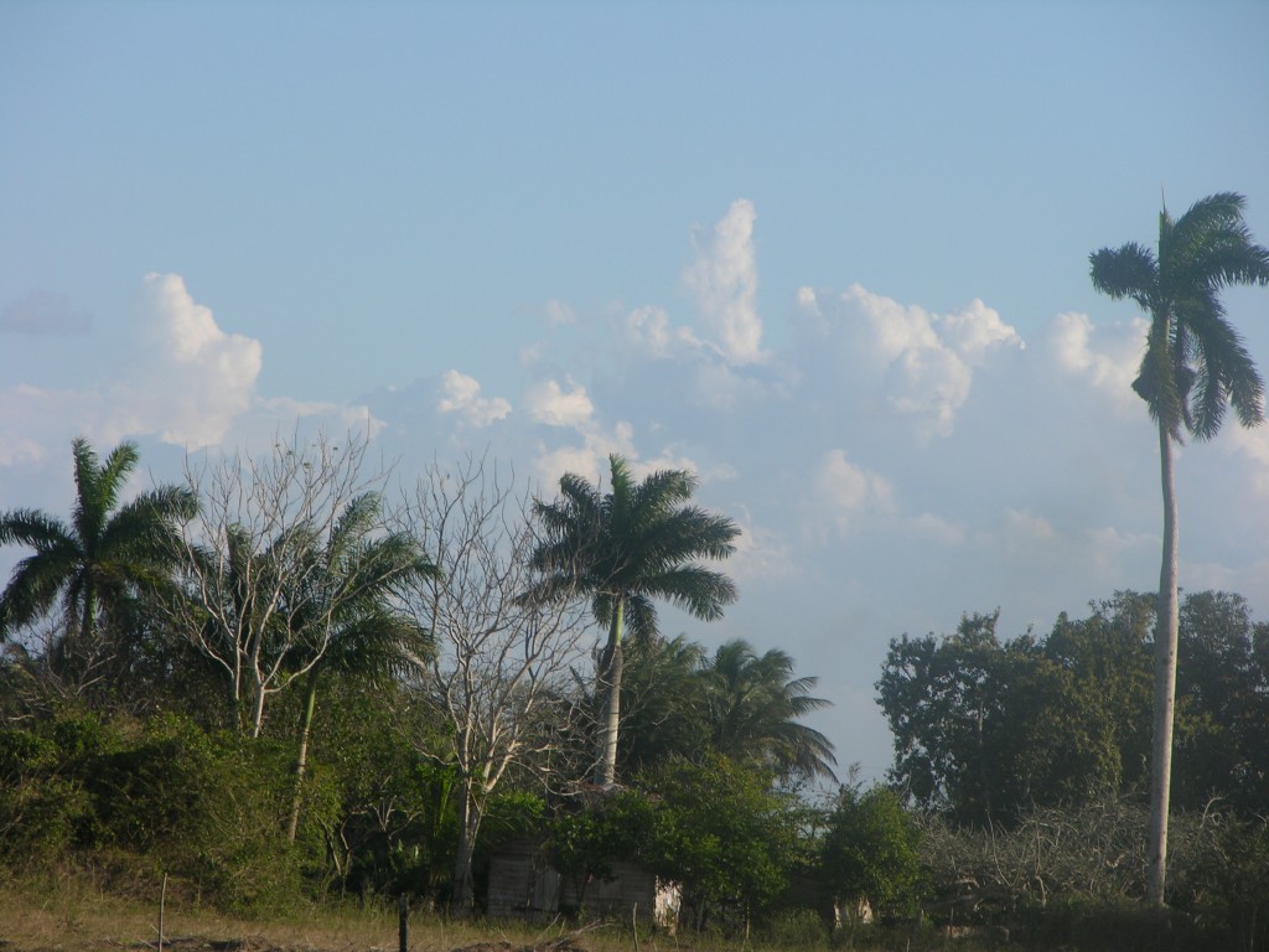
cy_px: 476
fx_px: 10265
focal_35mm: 280
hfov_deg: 7.1
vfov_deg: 5.3
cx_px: 634
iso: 50
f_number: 5.9
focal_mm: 71.2
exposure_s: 1/266
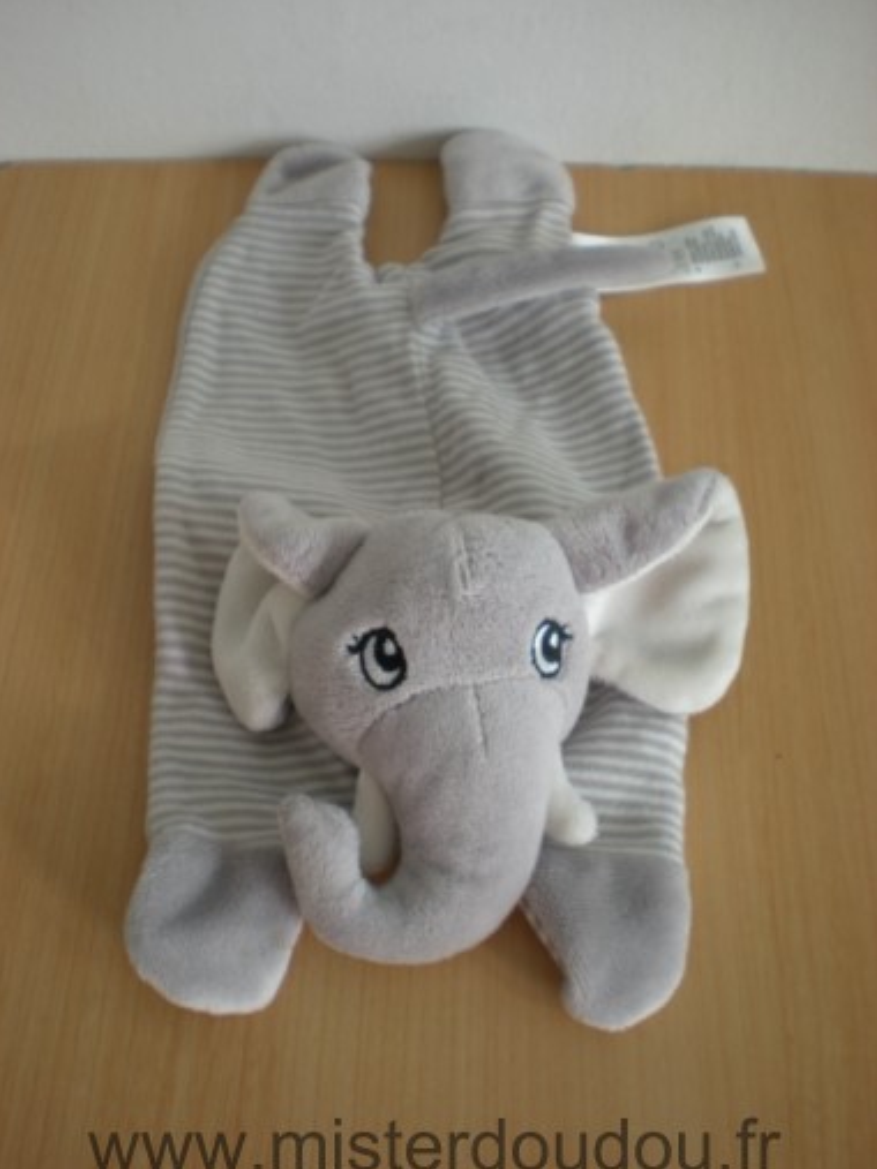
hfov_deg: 36.8
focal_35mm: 39
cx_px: 432
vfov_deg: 47.9
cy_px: 593
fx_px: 1318
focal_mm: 6.3
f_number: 3.1
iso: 64
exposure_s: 1/58.1
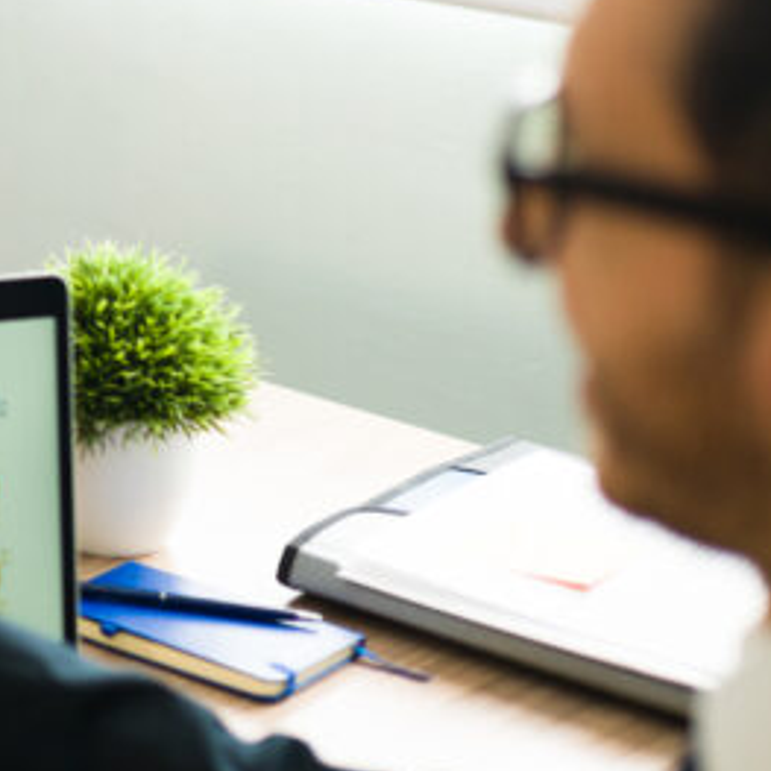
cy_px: 186
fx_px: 2923
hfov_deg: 13.7
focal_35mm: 116
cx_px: -545
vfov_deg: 15.0
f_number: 1.8
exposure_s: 1/160
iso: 250
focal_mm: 35
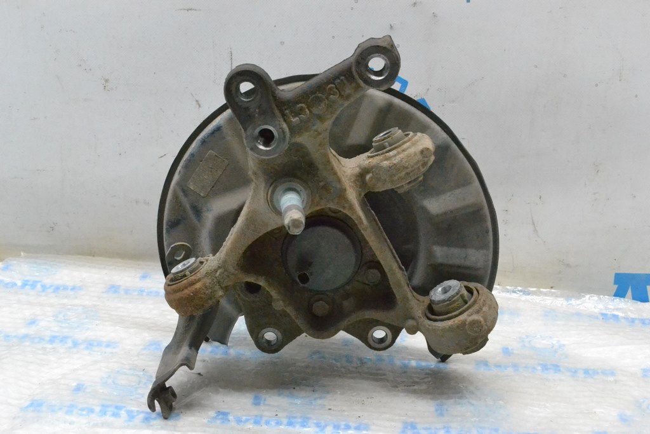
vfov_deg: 25.1
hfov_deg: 36.9
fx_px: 975
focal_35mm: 54
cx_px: 325
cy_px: 217
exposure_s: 1/100
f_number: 11
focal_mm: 36
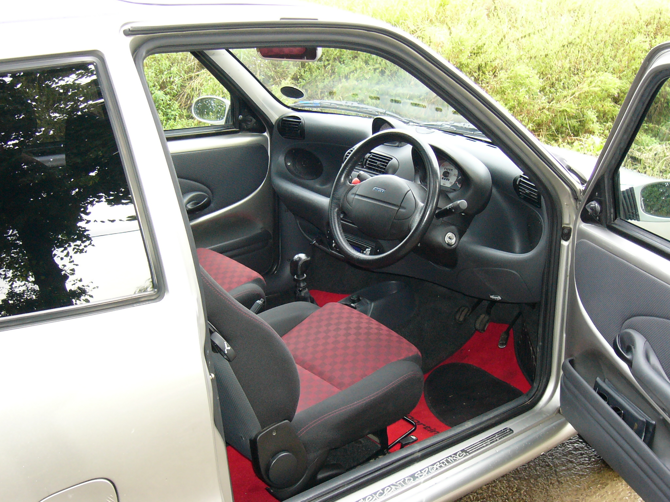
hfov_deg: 42.1
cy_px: 251
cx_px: 335
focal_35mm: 45
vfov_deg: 32.2
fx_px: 871
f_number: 3.2
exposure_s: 1/60
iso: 200
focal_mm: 7.5
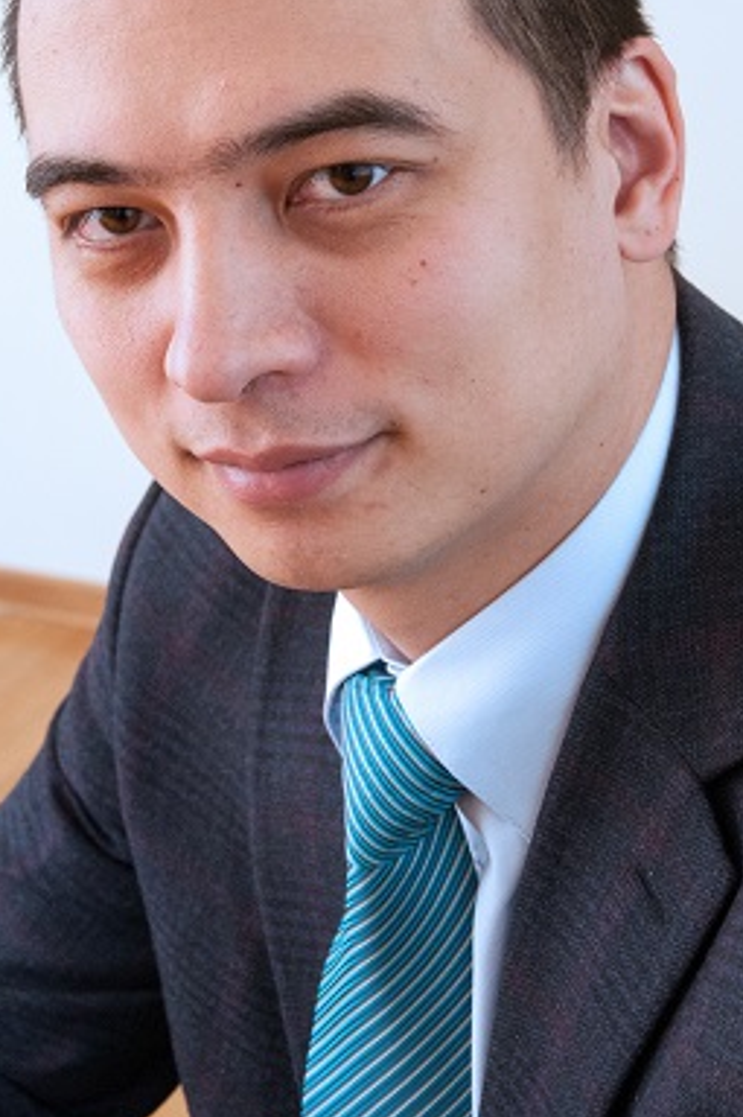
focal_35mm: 103
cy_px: 373
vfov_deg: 19.8
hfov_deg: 13.3
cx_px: 350
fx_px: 3191
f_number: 9
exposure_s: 1/100
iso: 800
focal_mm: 50
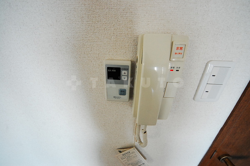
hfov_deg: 112.6
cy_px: 83
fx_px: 83
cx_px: 125
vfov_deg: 89.9
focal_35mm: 12
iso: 1600
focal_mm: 8
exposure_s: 1/50
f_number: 5
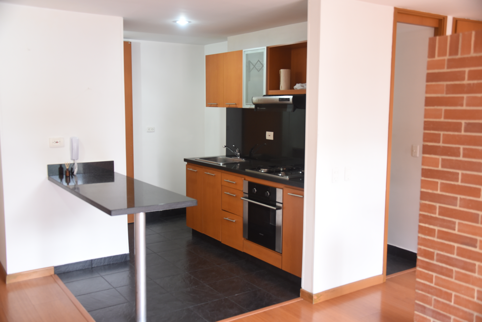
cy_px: 161
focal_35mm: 35
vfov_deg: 37.9
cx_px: 241
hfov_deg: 54.4
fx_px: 469
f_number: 4.5
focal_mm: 35
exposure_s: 1/40
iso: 1100
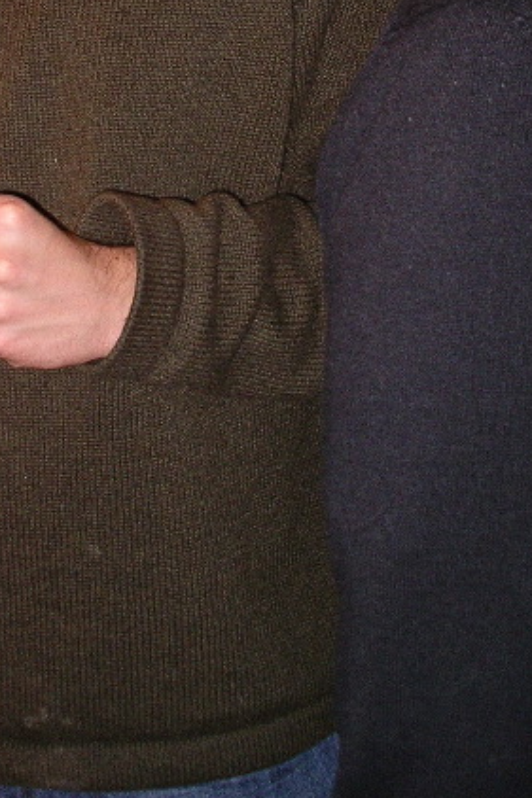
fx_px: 1619
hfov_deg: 18.5
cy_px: 57
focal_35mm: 73
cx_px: 123
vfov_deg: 26.6
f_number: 2.8
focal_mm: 7.8
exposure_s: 1/40
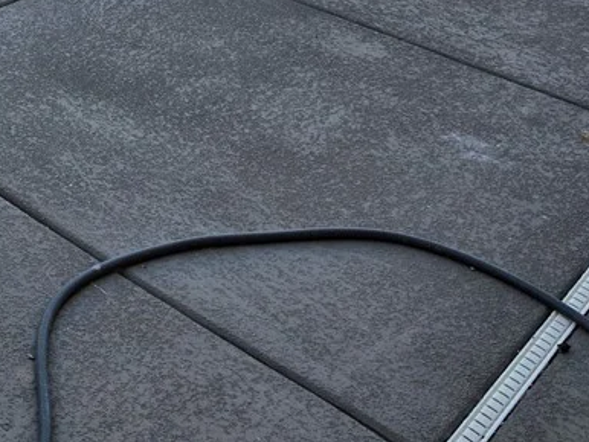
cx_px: -163
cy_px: -117
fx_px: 1039
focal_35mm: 61
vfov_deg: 21.9
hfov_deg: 27.0
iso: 64
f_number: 1.4
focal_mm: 6.5
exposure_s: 1/4538
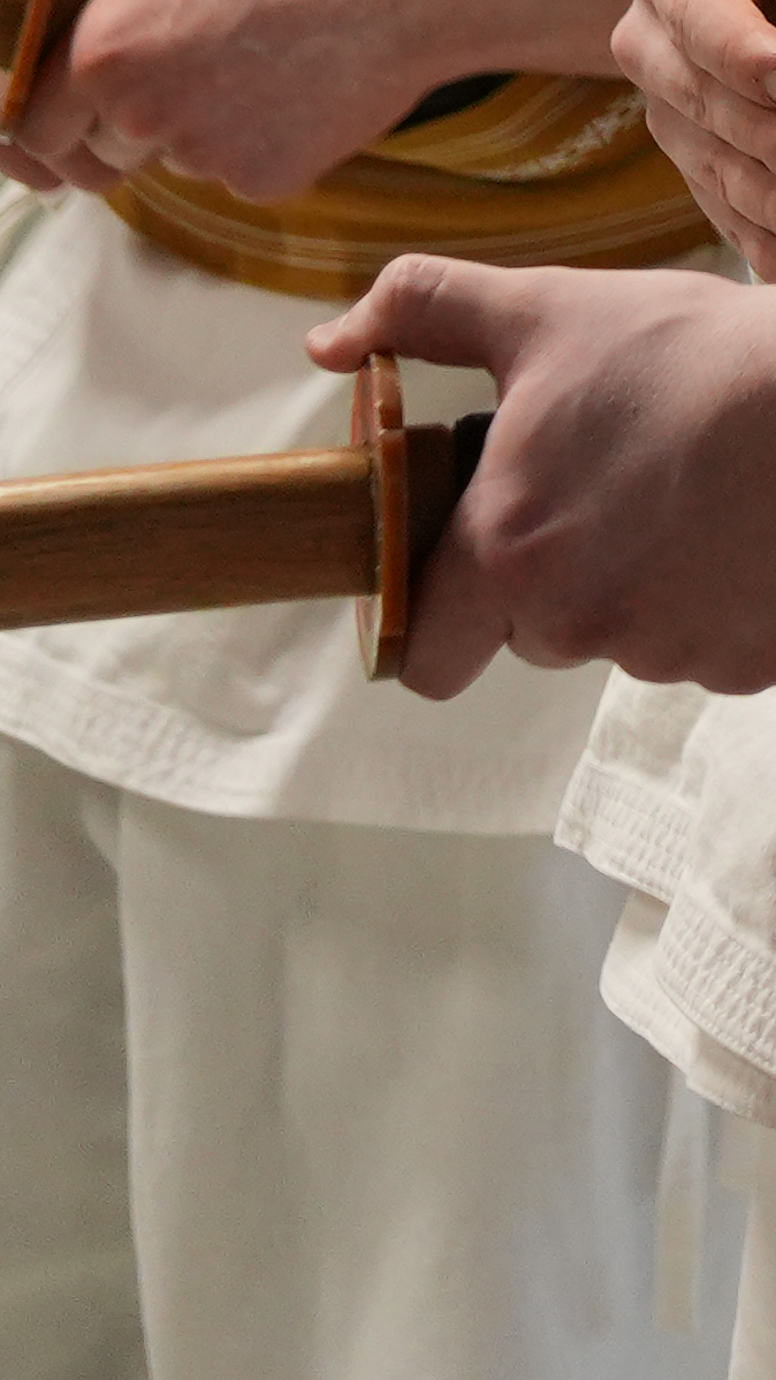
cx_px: 2474
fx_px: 10517
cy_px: -939
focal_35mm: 288
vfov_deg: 7.3
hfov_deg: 4.1
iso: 640
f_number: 1.8
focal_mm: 35.4
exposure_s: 1/250
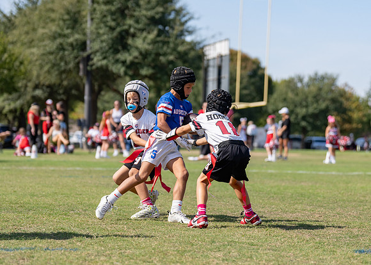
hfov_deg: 15.0
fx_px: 1407
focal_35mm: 134
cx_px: 200
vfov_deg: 10.7
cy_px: 133
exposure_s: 1/1600
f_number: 2.8
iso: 100
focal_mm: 90
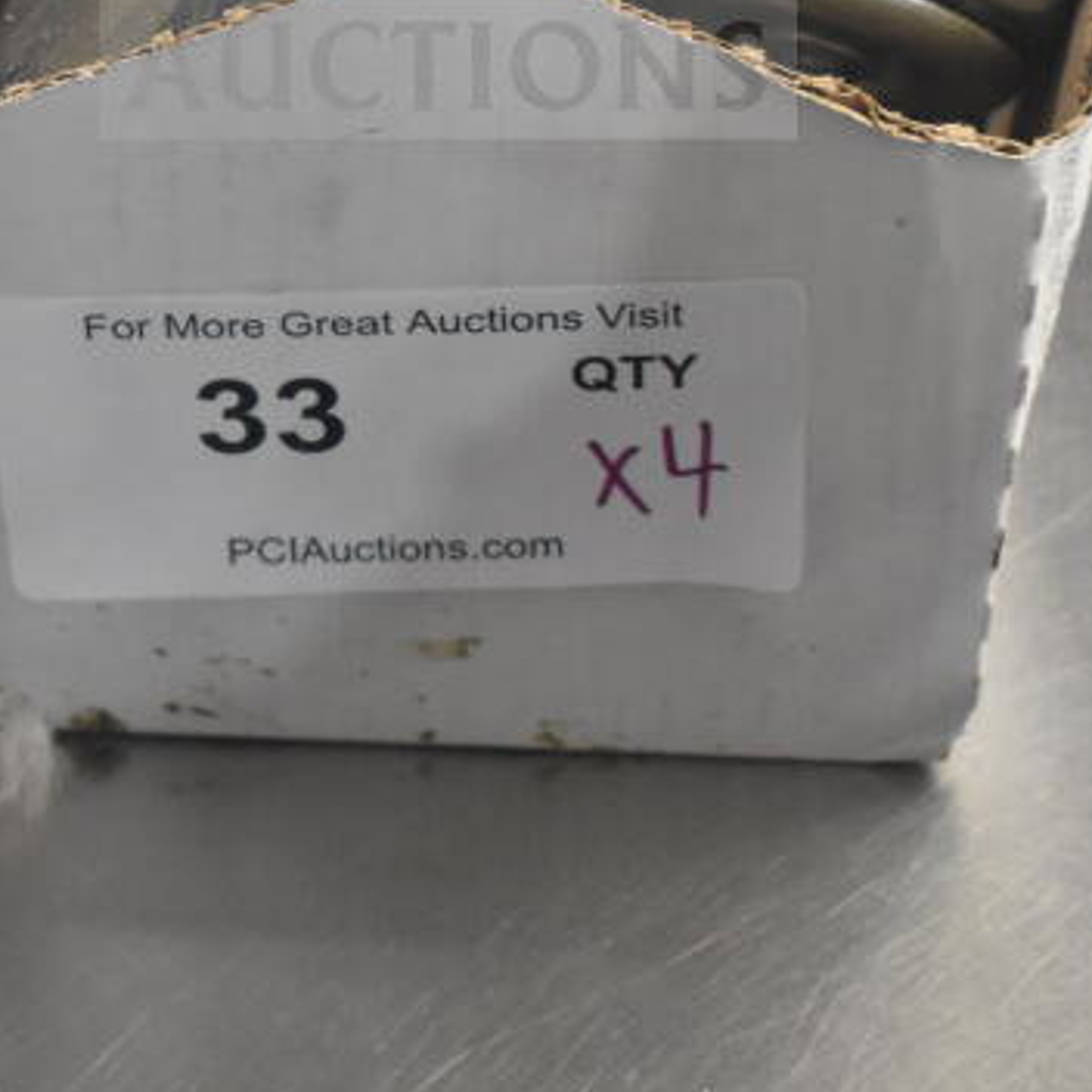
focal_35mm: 126
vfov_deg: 13.6
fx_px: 4497
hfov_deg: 13.8
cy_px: -109
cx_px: 447
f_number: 5
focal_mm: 38
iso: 1600
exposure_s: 1/100
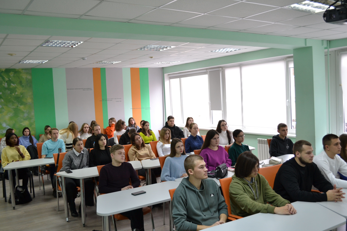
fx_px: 318
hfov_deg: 57.2
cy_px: 116
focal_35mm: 33
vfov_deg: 40.0
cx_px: 174
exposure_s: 1/30
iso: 400
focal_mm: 22
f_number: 4
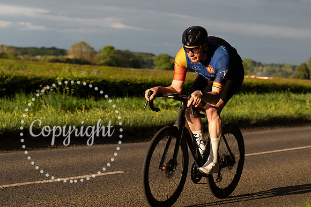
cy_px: 69
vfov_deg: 14.2
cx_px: 207
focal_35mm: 96
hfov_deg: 21.2
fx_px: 829
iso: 250
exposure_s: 1/1000
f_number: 4
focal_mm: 72
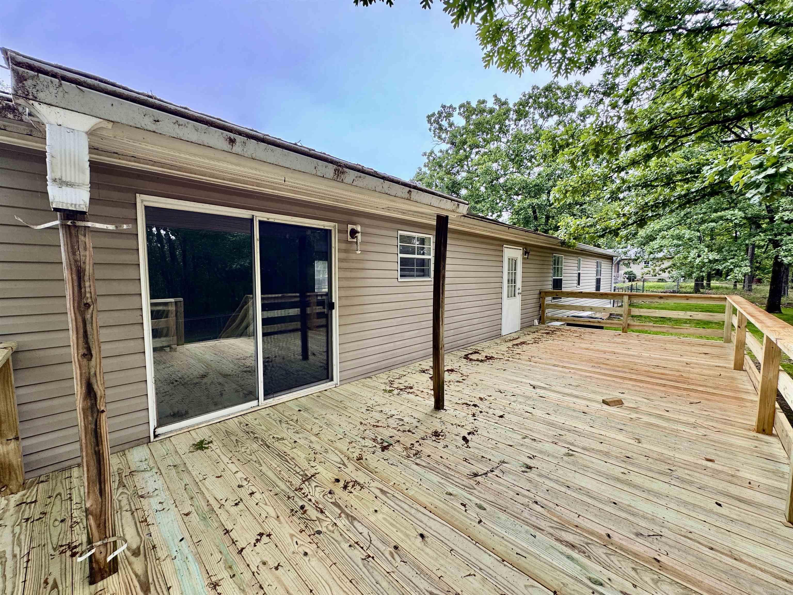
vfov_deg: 85.7
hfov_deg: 102.1
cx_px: 396
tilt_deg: -4.5
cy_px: 298
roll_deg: +0.4
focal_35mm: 14
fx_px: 321
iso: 40
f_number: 2.2
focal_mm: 2.22
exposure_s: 1/269
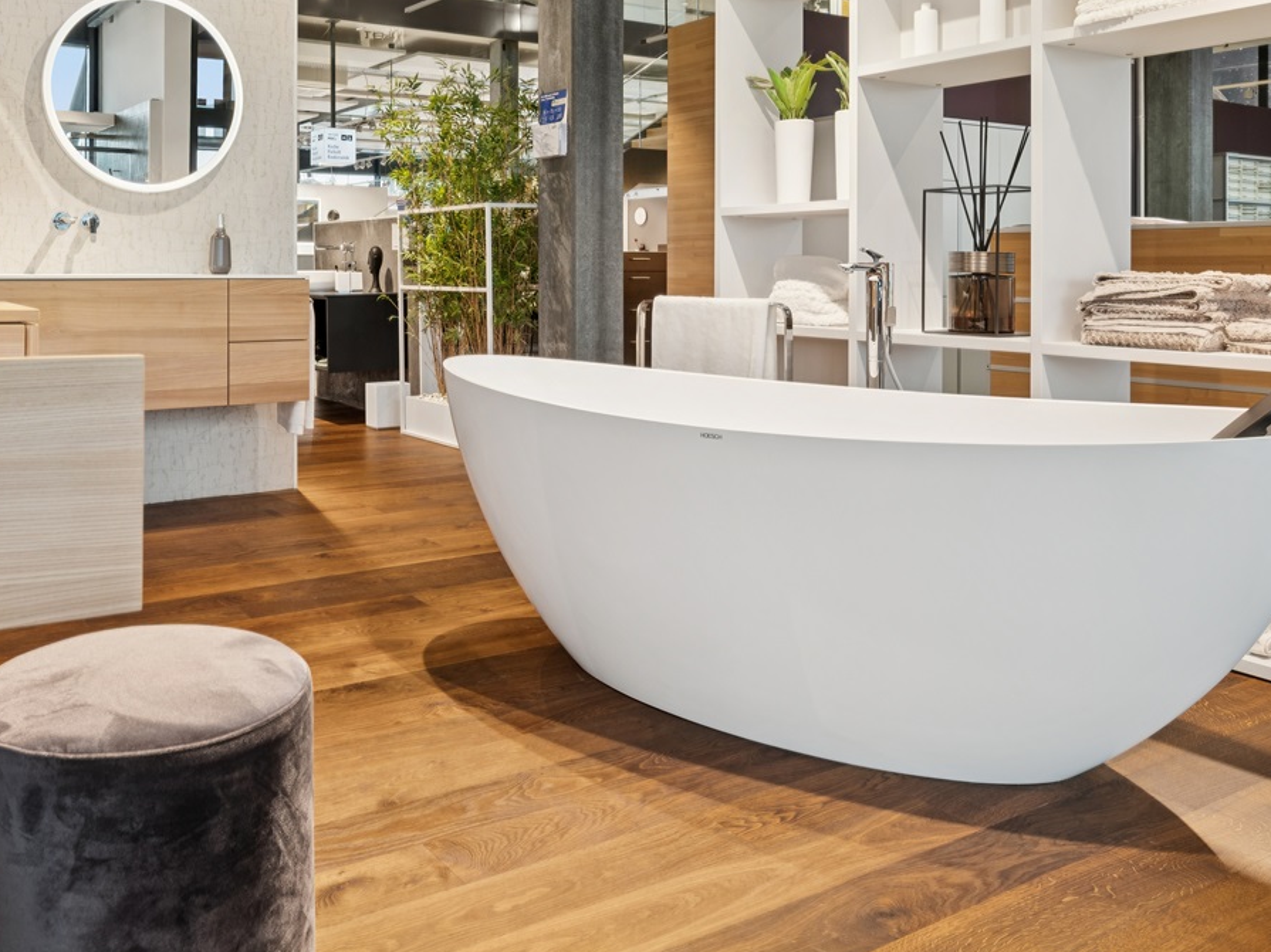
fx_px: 1094
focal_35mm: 30
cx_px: 409
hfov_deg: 58.7
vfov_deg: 45.8
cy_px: 267
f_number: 9
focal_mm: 18.5
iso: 200
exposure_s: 1/3.33
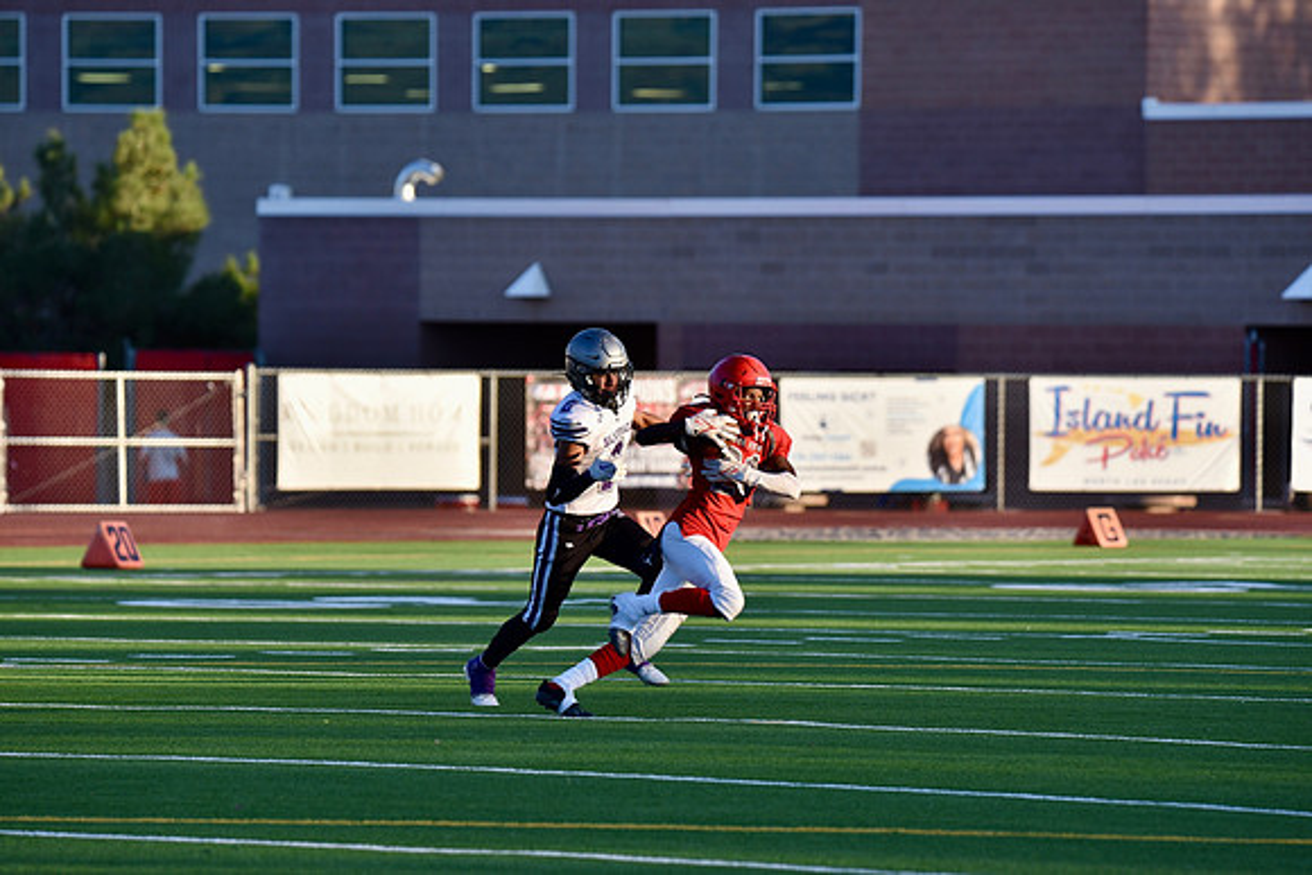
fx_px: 10935
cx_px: 656
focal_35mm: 300
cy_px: 438
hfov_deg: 6.9
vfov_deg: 4.6
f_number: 5.6
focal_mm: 300
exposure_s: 1/640
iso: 320
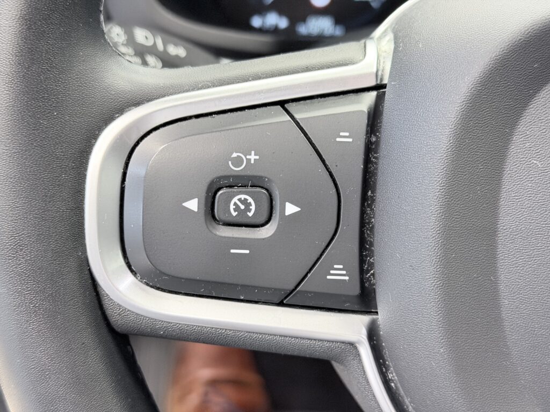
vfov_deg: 30.3
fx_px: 763
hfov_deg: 39.7
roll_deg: -2.1
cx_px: 275
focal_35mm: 48
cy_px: 206
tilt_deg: -29.4
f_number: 1.78
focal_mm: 6.76
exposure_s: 1/33
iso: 320
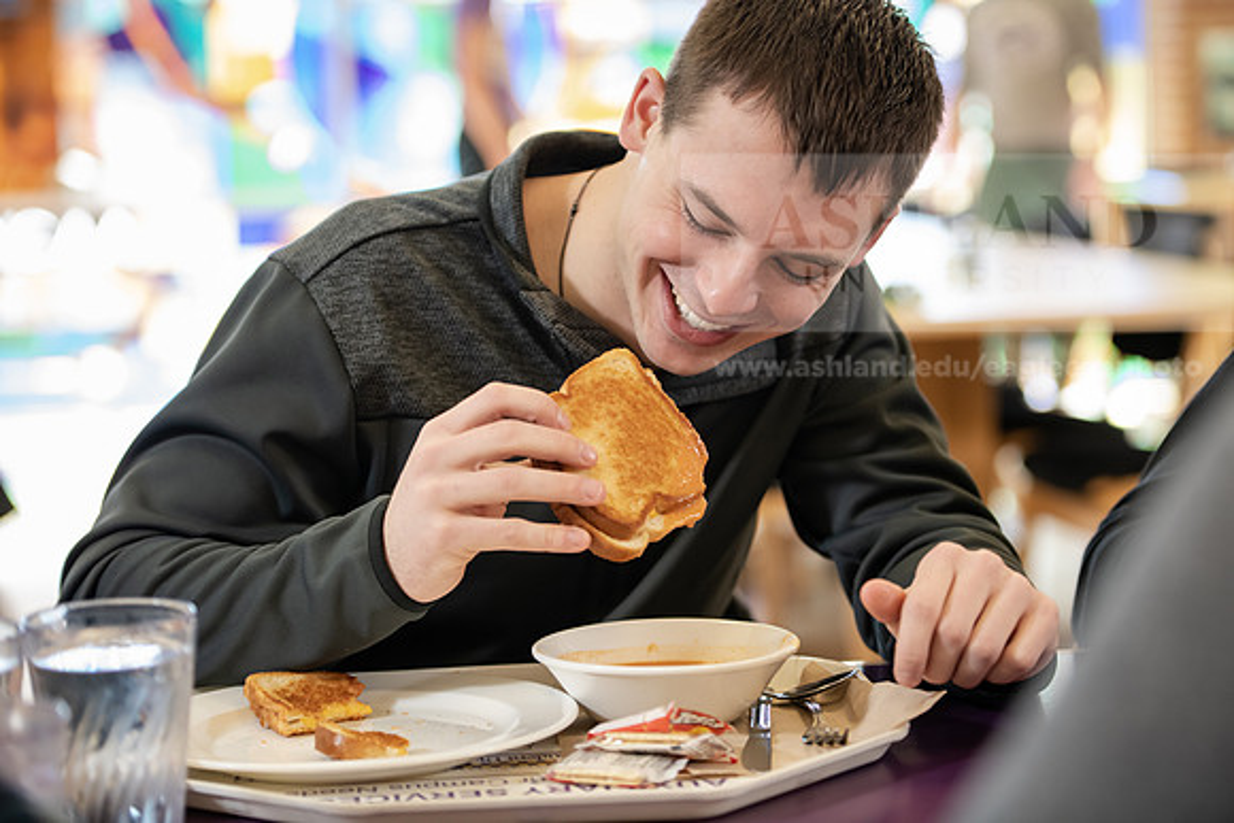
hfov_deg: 22.1
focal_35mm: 92
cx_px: 617
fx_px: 3154
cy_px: 412
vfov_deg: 14.9
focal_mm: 92
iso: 1250
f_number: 3.2
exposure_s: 1/200
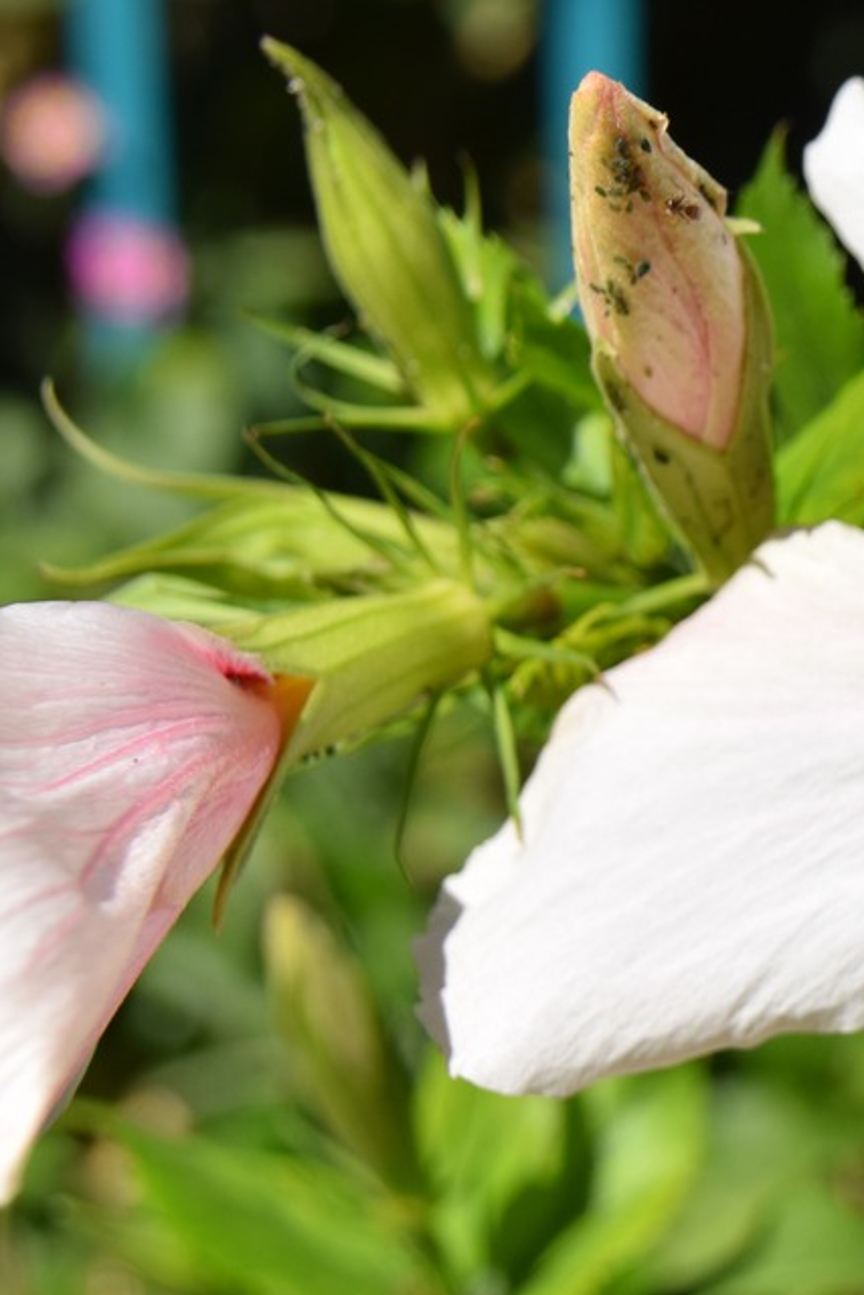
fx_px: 5936
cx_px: 1372
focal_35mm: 165
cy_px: 867
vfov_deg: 12.4
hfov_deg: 8.1
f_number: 8
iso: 200
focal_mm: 44
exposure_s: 1/500
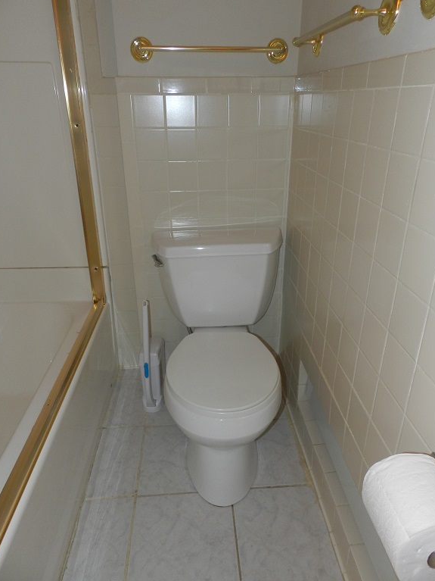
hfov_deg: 56.8
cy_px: 279
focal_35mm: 24
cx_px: 218
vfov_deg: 71.6
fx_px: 402
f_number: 3.4
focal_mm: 4
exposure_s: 1/30
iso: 200
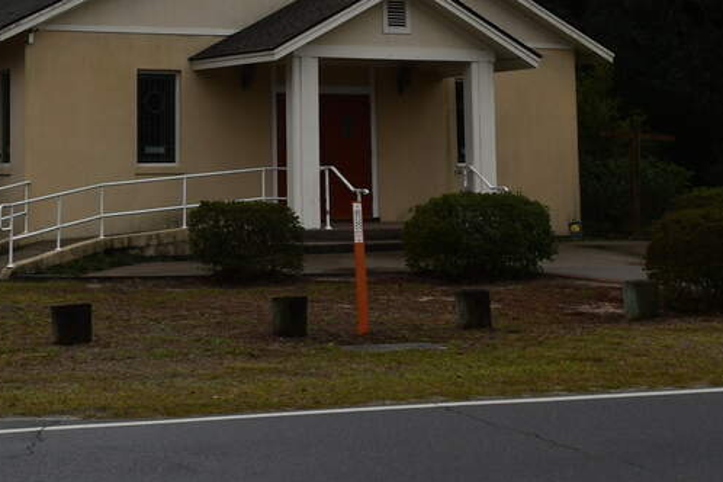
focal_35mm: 82
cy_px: -71
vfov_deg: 16.1
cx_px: 176
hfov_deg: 24.5
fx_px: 1647
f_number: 5.6
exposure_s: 1/250
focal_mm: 23
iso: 100
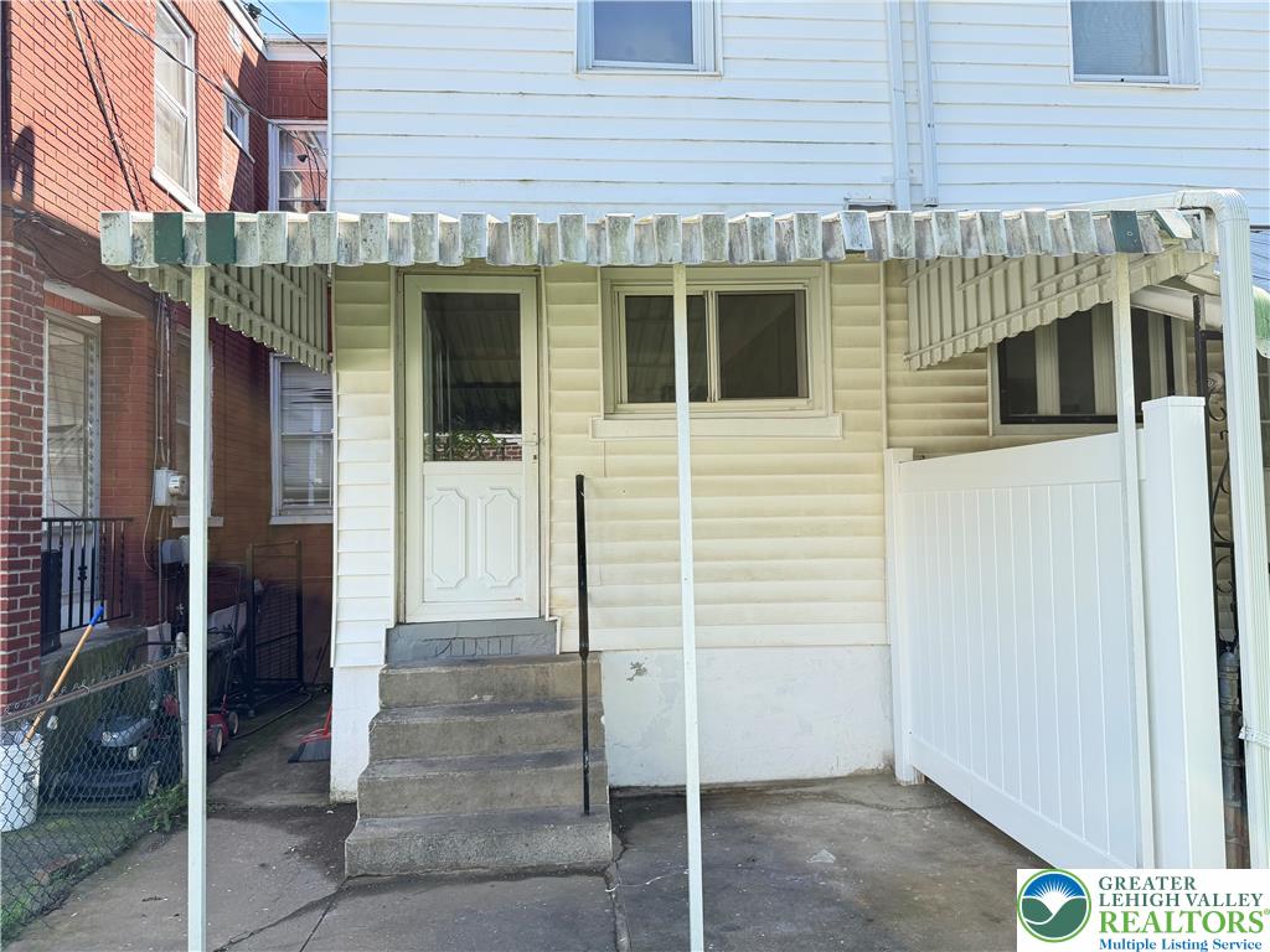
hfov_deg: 71.6
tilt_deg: +2.6
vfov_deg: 56.8
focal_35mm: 24
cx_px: 635
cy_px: 476
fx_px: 881
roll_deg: +1.0
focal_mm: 6.76
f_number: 1.78
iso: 100
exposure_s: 1/654
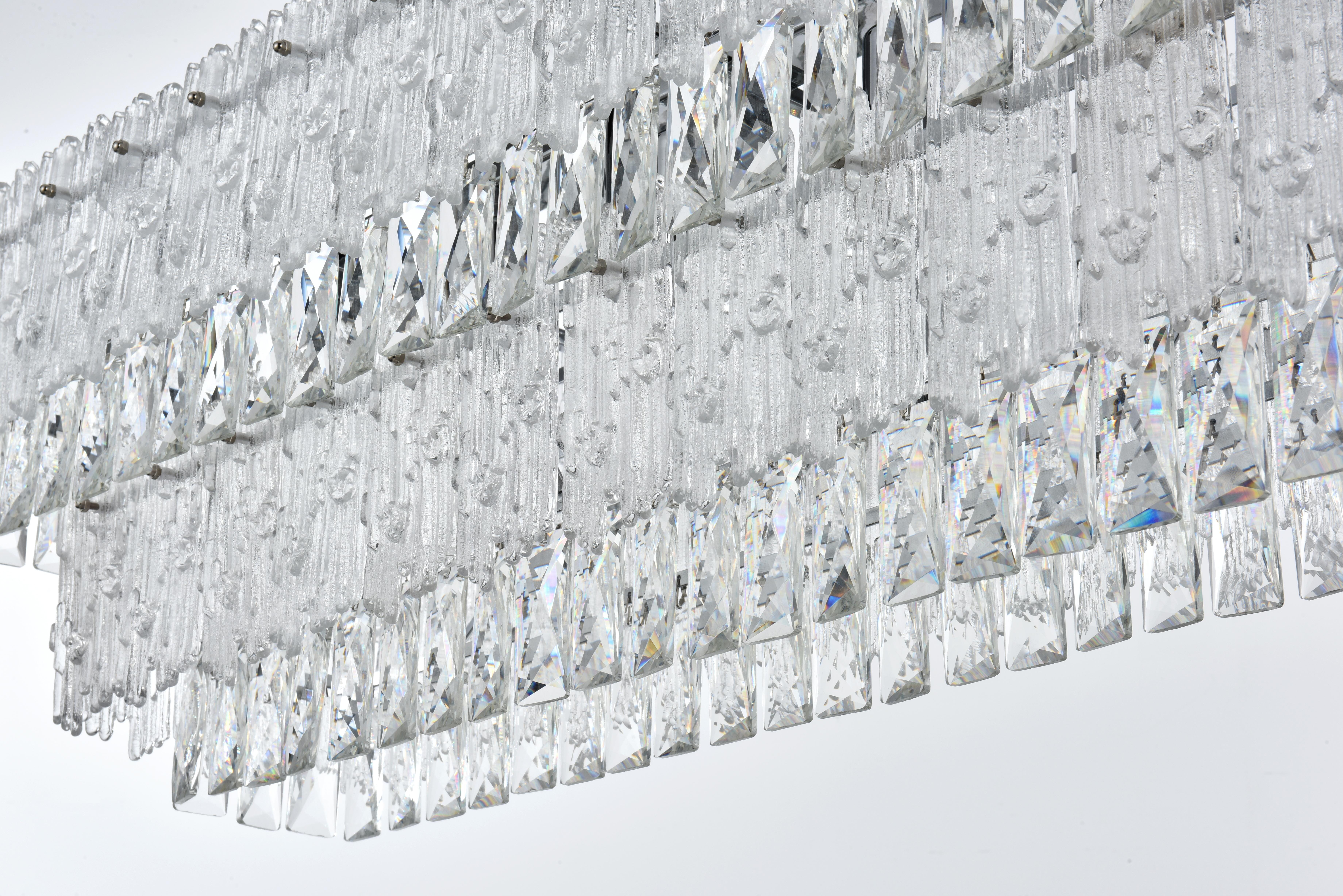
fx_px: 2463
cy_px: 448
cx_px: 672
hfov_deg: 30.5
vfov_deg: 20.6
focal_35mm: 66
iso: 100
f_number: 22
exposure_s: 1/100
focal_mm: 66
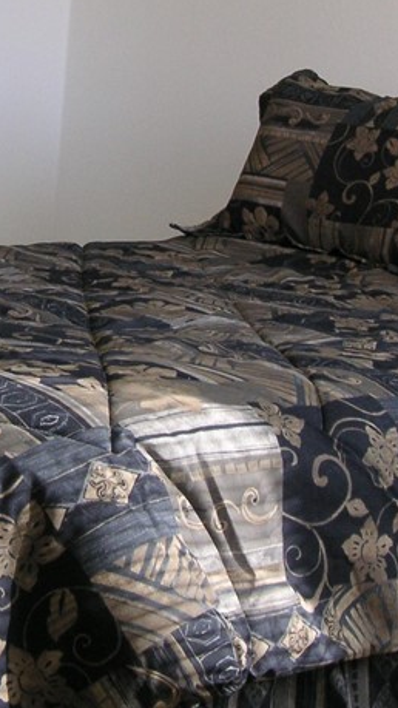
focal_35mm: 90
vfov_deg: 23.4
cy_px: 165
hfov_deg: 13.2
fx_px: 1689
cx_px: -15
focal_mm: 6.1
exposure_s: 1/45
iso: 64
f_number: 2.8
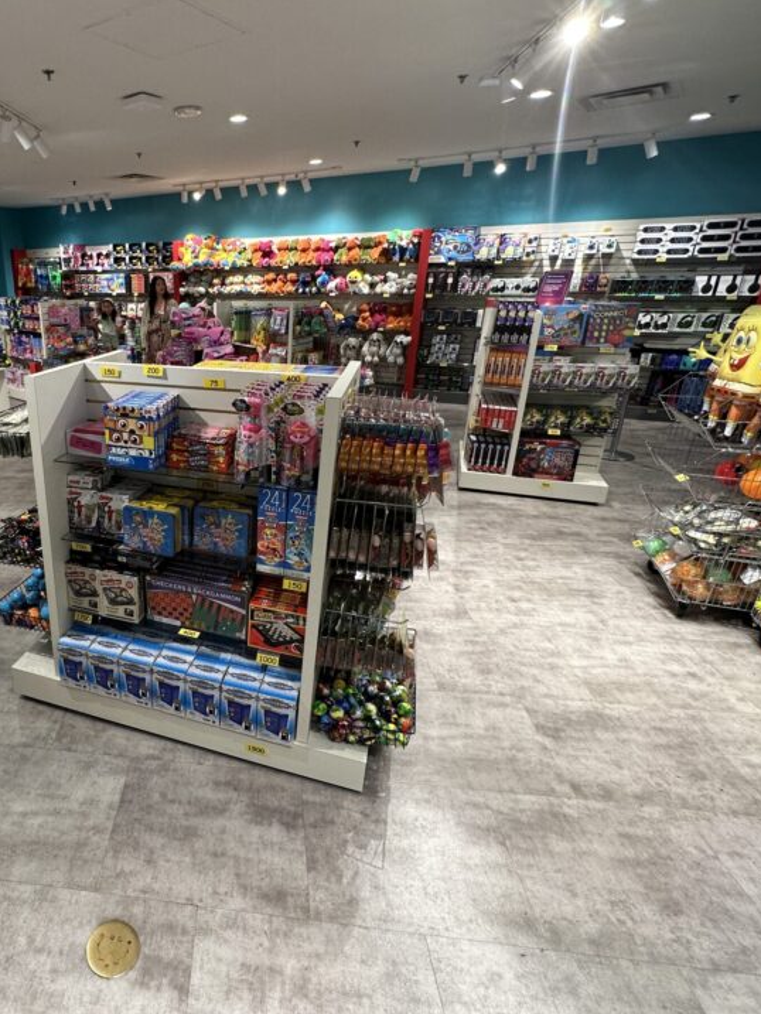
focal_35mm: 20
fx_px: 586
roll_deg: +0.6
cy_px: 495
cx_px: 180
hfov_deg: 61.8
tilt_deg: -21.6
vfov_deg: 81.7
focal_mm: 2.22
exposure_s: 1/120
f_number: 2.2
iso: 160
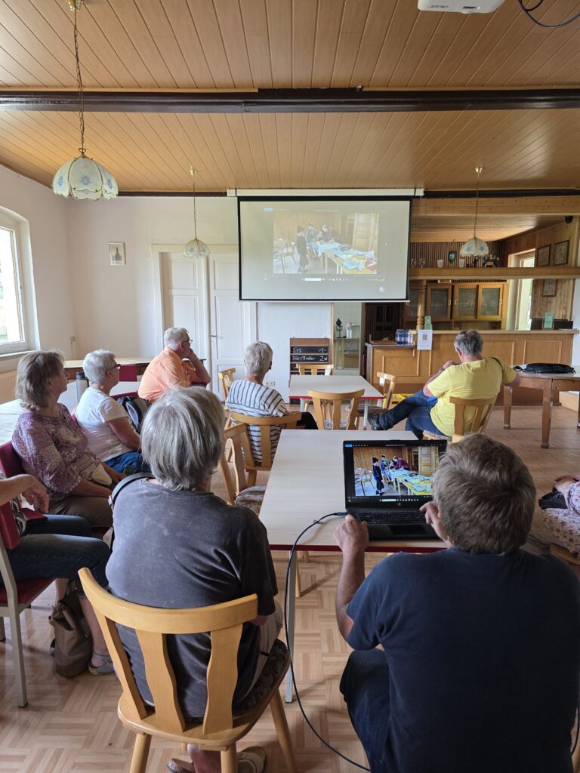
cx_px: 290
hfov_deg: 58.9
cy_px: 386
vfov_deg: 73.9
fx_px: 514
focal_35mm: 23
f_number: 1.7
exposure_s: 1/60
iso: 125
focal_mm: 6.3
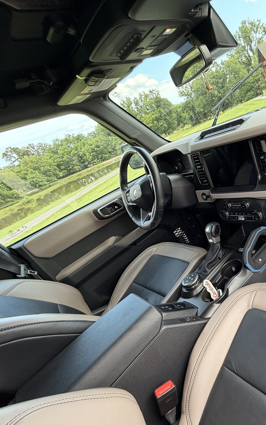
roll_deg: +23.5
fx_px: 232
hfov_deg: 50.9
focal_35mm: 20
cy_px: 212
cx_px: 251
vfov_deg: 85.1
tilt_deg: -26.8
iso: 80
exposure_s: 1/121
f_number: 2.2
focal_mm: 2.22
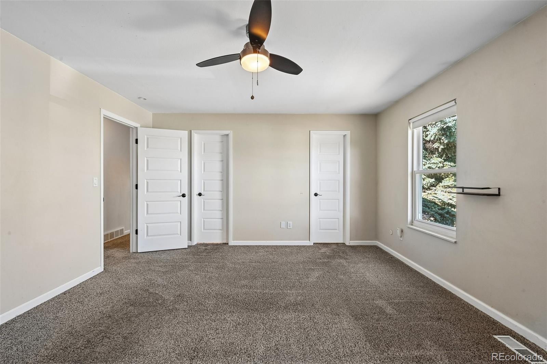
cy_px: 182
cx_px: 274
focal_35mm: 16
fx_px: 235
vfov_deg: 75.5
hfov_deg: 98.6
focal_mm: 15.5
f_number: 10
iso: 400
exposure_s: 1/13
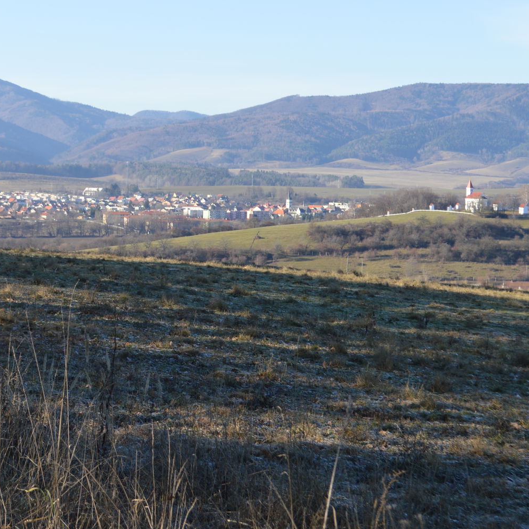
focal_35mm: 88
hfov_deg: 19.5
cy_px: 194
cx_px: 112
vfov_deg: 19.7
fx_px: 1521
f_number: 6.3
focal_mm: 36
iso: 100
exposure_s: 1/160
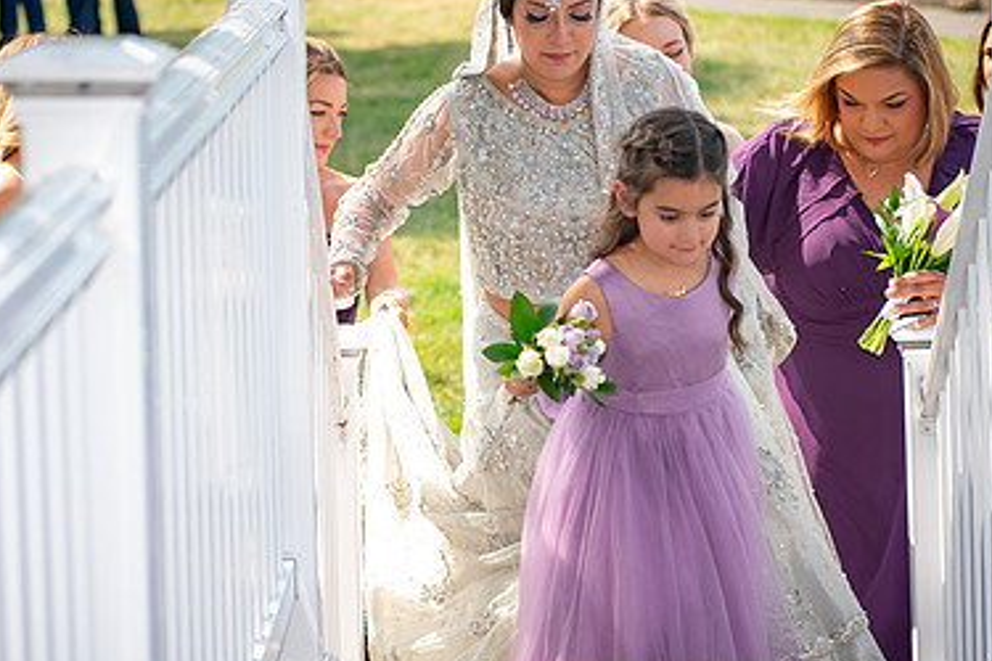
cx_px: 400
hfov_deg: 15.4
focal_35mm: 133
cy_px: 321
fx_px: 3665
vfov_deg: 10.3
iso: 50
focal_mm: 70
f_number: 2.8
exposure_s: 1/320
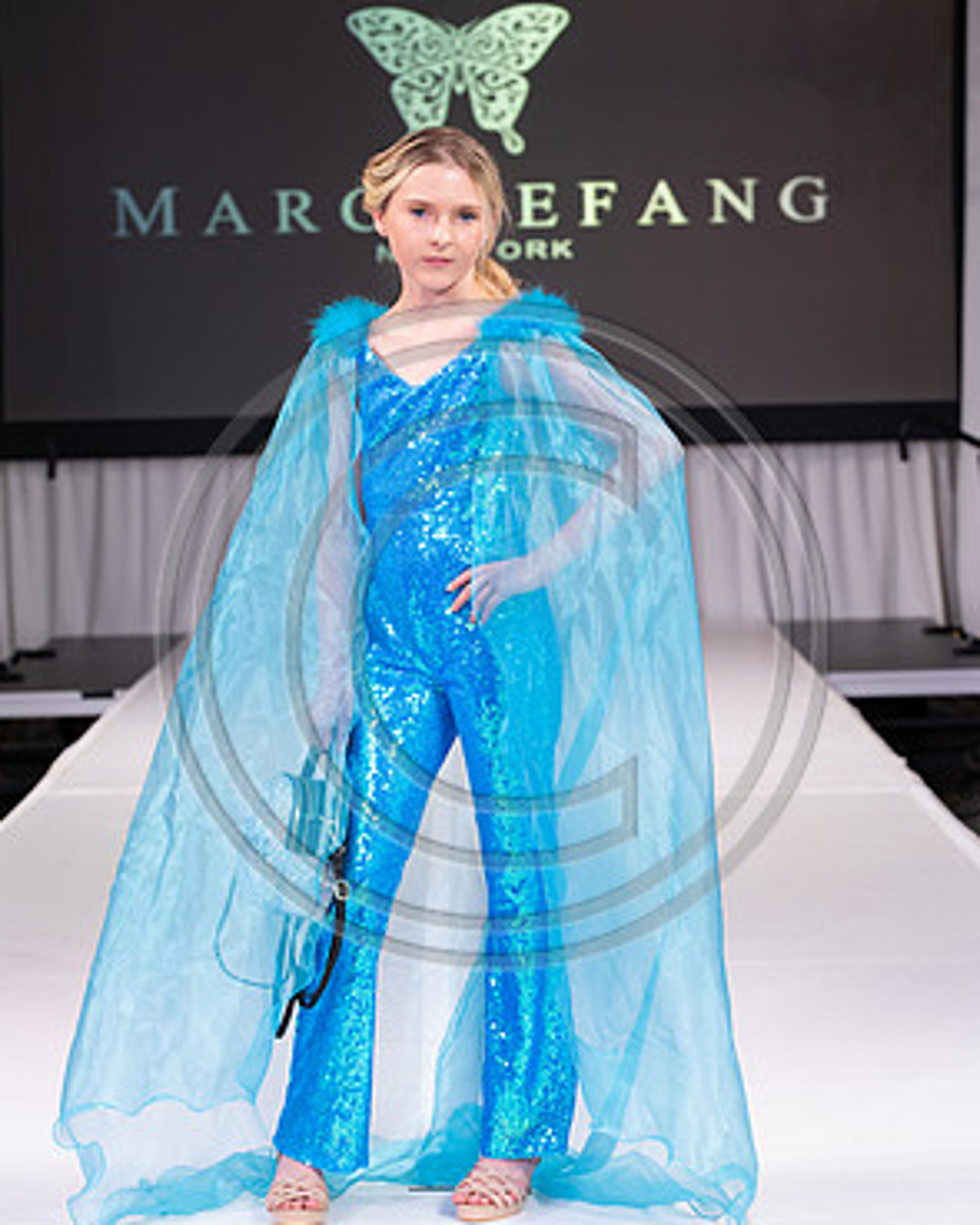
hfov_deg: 14.9
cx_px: 493
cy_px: 634
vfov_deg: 18.6
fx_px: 3736
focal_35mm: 103
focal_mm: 90
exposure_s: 1/400
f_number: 5.6
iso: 2000
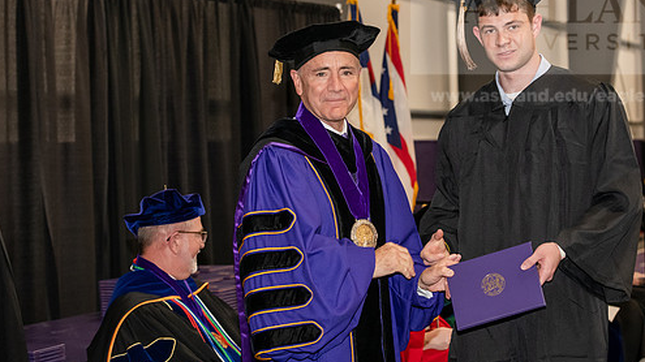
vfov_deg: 14.0
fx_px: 1470
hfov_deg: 24.7
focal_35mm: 86
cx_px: 371
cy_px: 123
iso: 2500
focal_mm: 70
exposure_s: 1/200
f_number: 5
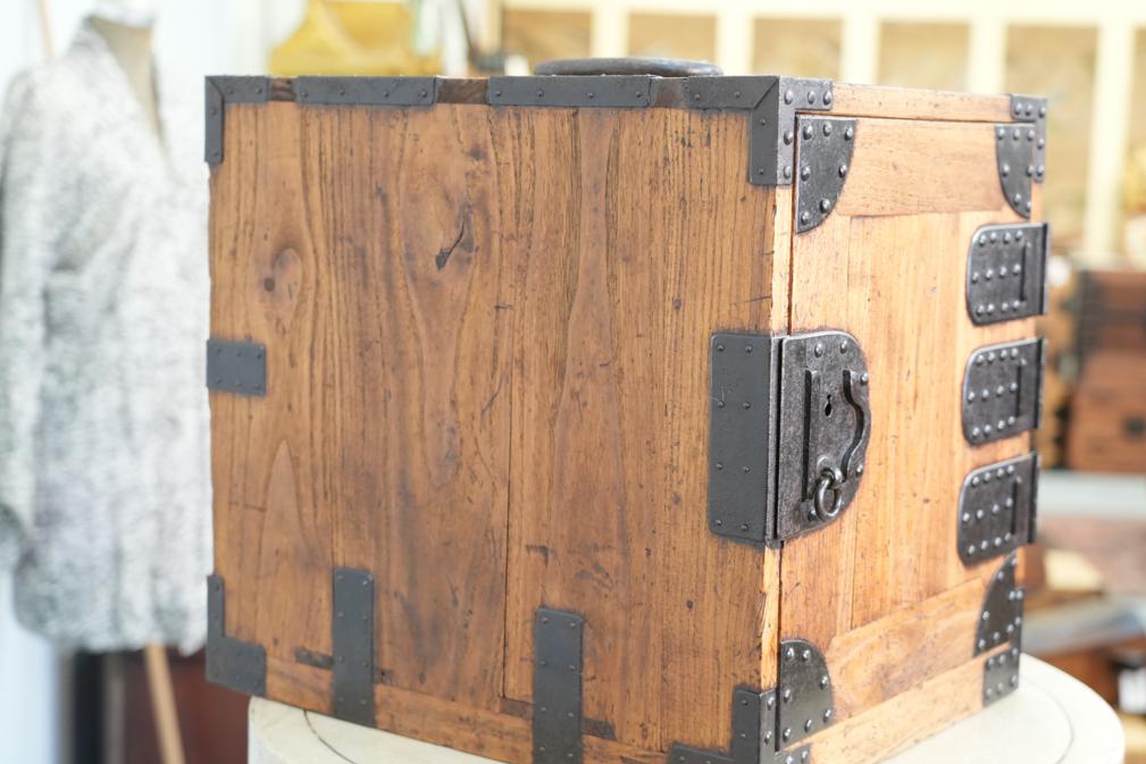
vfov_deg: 23.4
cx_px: 570
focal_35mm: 58
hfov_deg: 34.5
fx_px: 1846
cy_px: 394
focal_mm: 54
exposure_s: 1/60
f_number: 4
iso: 2500
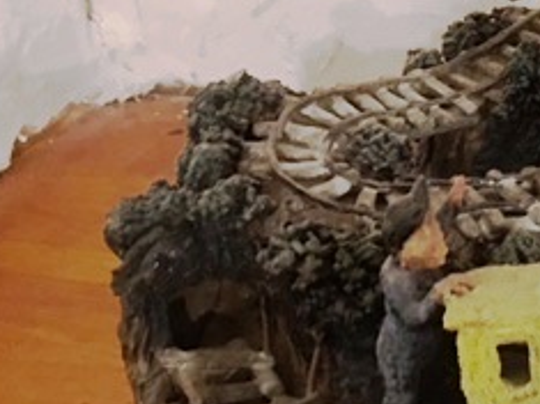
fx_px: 1232
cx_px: 646
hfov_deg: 22.8
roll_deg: -1.1
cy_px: 158
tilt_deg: -26.5
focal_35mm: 79
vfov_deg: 18.6
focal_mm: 4.15
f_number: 2.2
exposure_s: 1/4
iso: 80
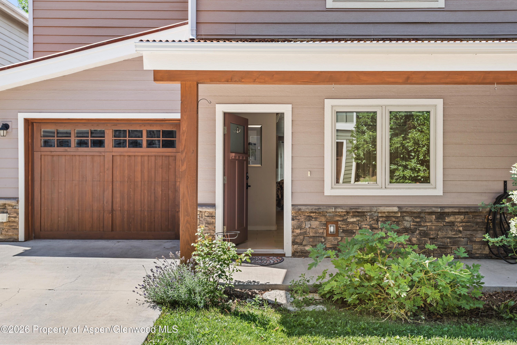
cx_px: 258
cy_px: 172
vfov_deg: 37.9
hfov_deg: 54.4
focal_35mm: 35
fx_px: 503
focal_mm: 35
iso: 160
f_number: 7.1
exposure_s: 1/30
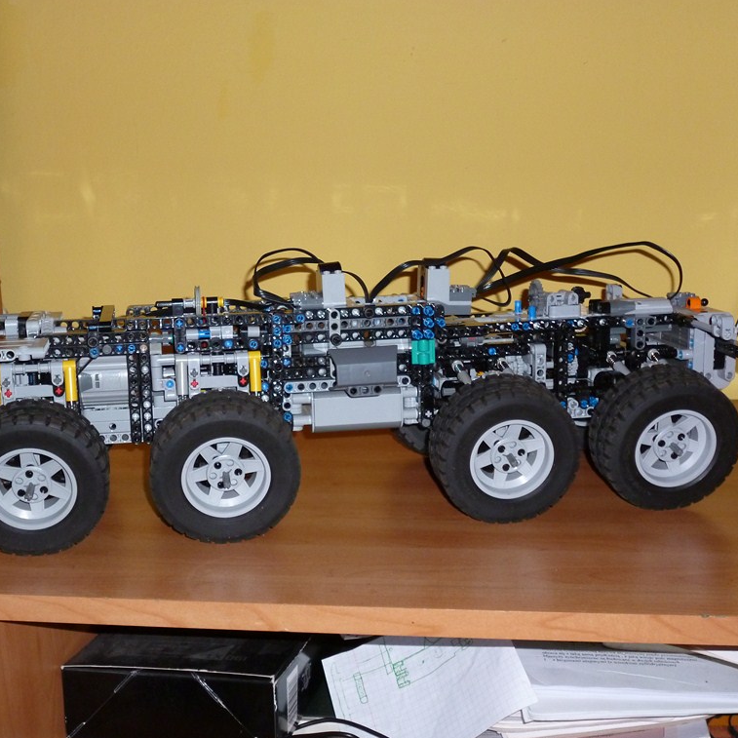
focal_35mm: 49
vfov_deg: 34.7
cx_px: 308
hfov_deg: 34.6
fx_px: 1182
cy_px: 370
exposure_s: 1/60
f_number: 3.7
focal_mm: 7.3
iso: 250
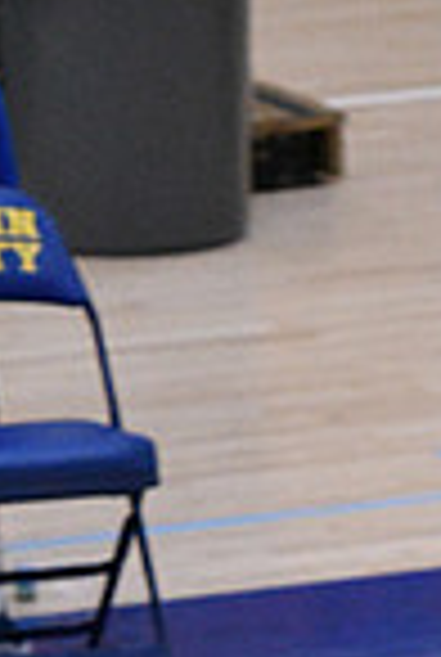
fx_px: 15763
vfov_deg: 2.4
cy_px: 1300
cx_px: 682
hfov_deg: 1.6
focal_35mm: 862
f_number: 3.2
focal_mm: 145
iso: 6400
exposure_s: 1/1250
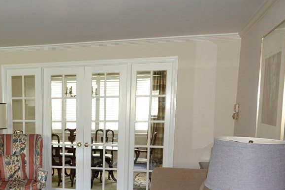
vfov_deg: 28.7
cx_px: 43
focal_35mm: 45
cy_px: 170
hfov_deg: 41.1
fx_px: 356
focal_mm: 8.8
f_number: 2.5
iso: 400
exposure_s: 1/30
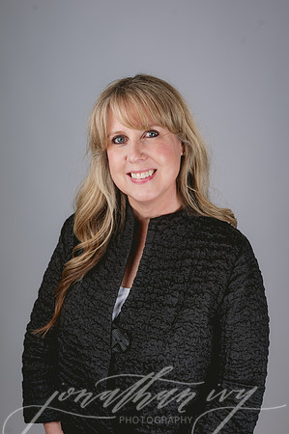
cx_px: 144
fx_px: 603
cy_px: 217
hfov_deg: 26.9
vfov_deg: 39.6
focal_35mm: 50
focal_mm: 50
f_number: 5.6
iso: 100
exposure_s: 1/200
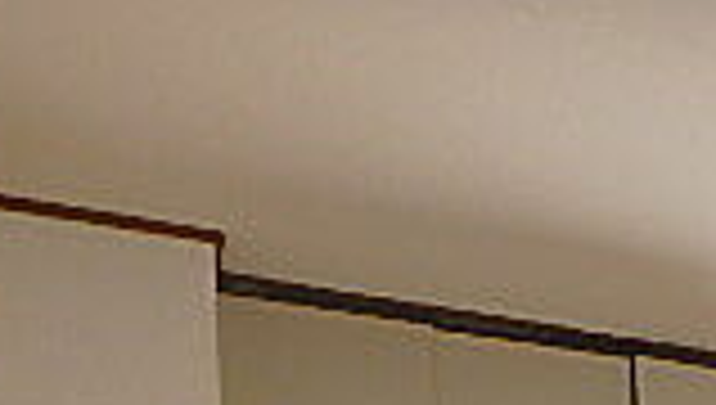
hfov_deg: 18.7
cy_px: 1076
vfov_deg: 10.6
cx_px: 1229
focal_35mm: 92
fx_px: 1749
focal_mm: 3.7
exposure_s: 1/80
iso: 125
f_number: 3.5
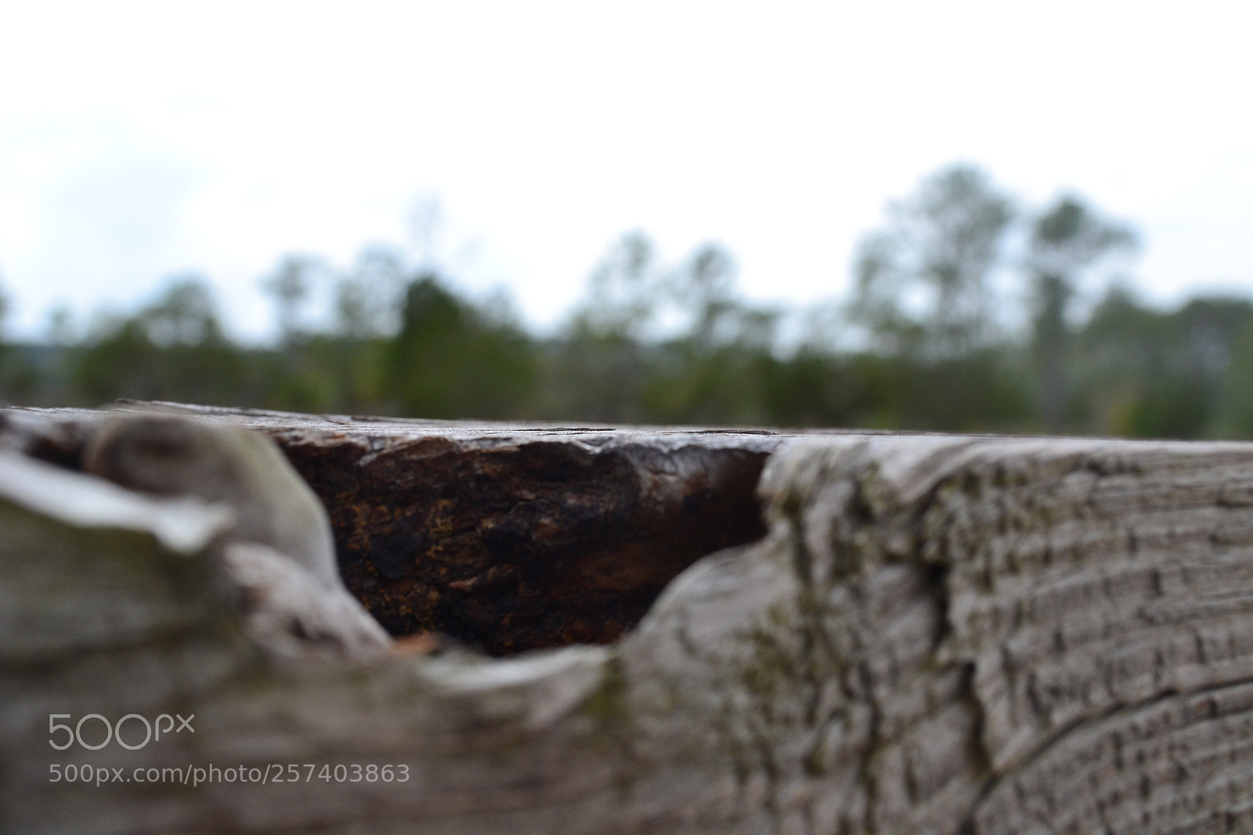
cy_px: 418
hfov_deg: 41.1
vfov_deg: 28.1
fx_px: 1670
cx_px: 626
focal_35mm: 48
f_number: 11
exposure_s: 1/400
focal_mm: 32
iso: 400
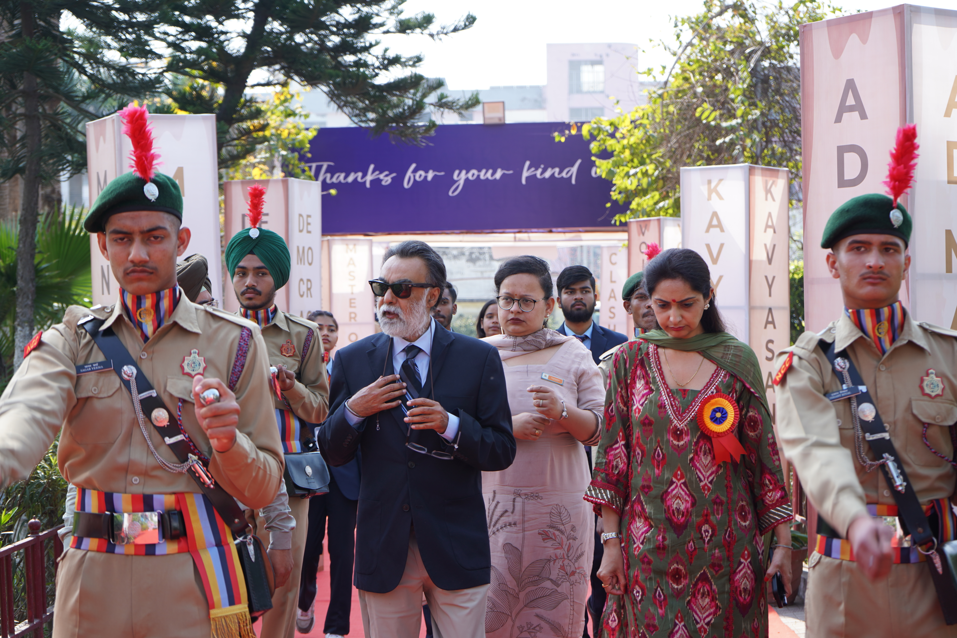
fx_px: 1861
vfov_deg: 19.5
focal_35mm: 70
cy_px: 319
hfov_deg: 28.8
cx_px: 478
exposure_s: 1/200
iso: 160
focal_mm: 70
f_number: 5.6
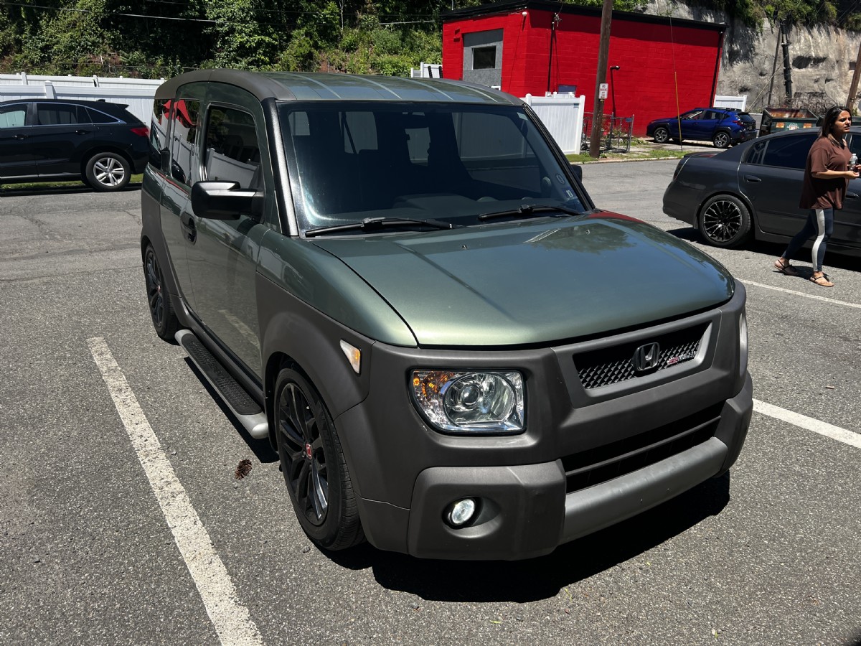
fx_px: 647
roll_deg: +0.0
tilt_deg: -17.5
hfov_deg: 67.3
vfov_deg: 53.1
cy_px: 323
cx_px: 430
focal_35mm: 26
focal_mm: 5.7
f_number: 1.5
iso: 50
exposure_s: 1/2762
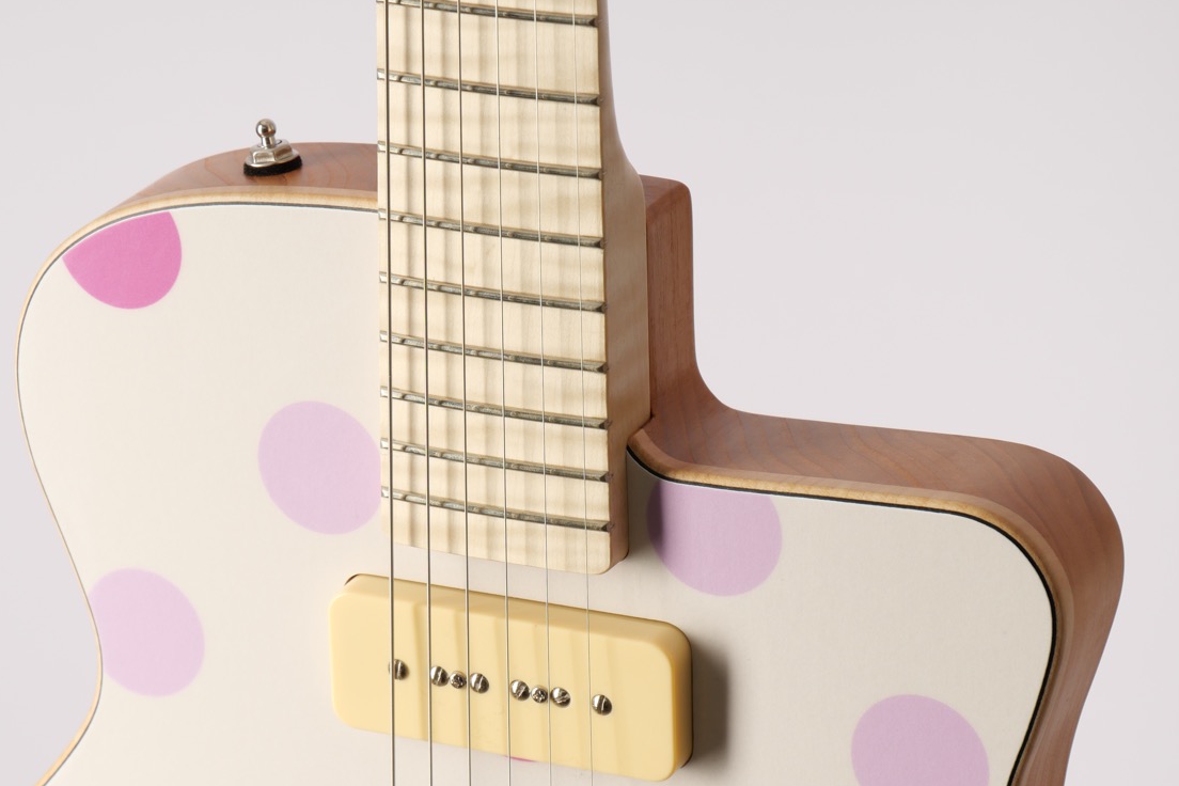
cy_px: 379
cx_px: 556
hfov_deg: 13.2
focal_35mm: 156
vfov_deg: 8.8
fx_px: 5109
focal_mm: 69
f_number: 7.1
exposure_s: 1/160
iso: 200
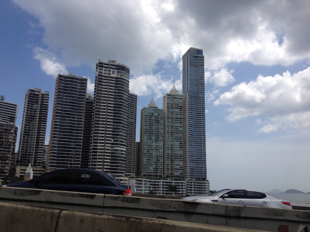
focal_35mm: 35
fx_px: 313
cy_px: 116
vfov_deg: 40.7
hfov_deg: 52.6
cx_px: 155
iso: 50
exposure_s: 1/2304
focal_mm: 4.28
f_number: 2.4
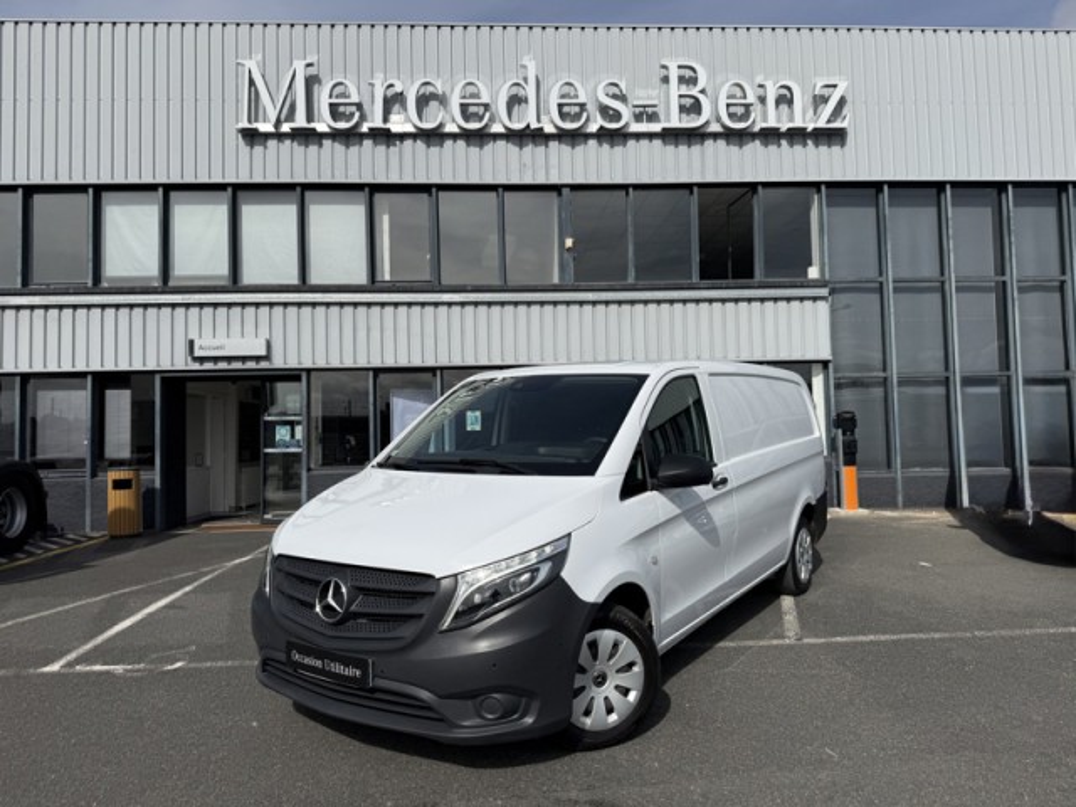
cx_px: 538
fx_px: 746
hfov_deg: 71.6
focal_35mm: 24
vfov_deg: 56.8
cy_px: 404
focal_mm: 6.76
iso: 64
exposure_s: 1/14286
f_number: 1.78
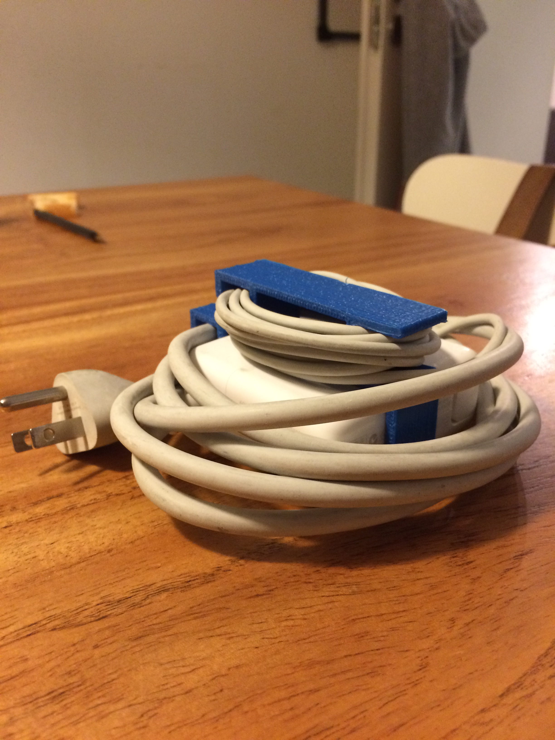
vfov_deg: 61.7
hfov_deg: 48.2
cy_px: 370
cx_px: 278
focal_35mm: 29
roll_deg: +0.6
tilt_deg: -24.1
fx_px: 620
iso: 320
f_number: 2.2
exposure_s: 1/17
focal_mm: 4.15
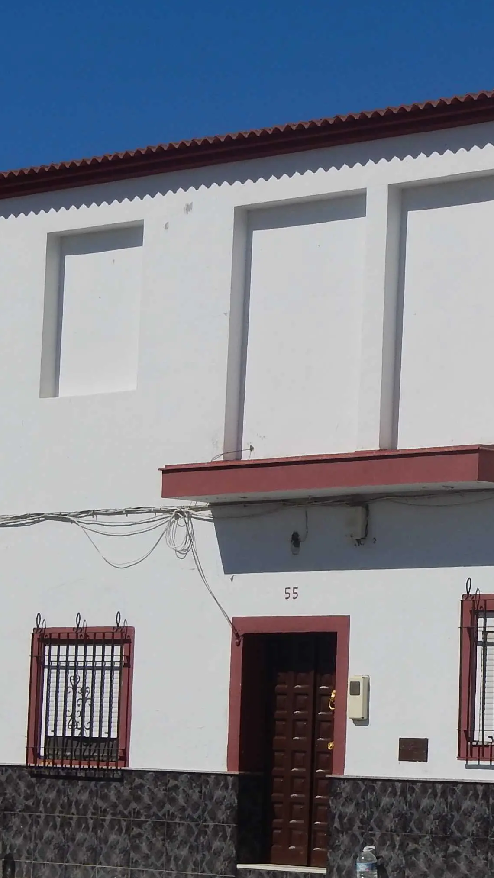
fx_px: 2654
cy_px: 484
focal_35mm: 114
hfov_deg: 10.5
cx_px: 551
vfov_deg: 18.8
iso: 125
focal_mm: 11.7
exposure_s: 1/800
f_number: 8.5
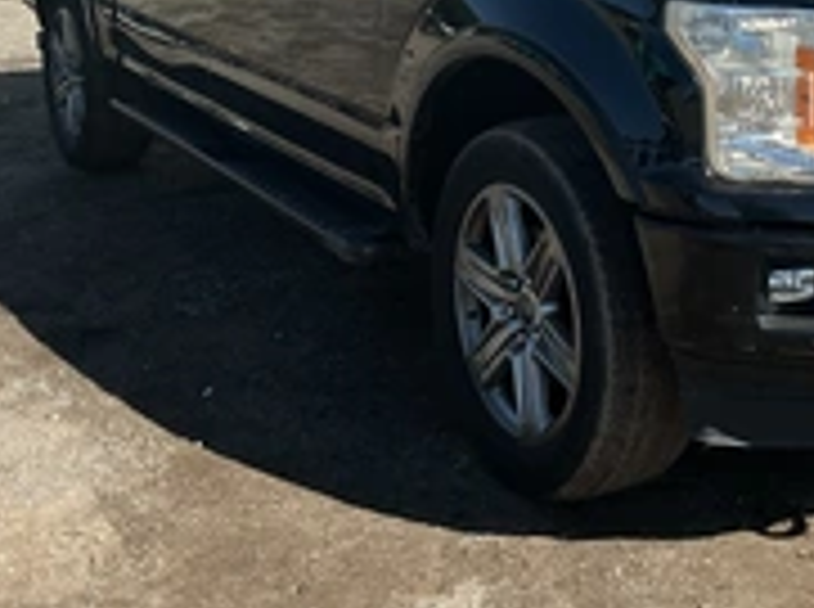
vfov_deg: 22.6
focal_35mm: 62
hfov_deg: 30.4
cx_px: 661
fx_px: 1455
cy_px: -5
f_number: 1.8
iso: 25
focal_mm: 3
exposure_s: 1/2141
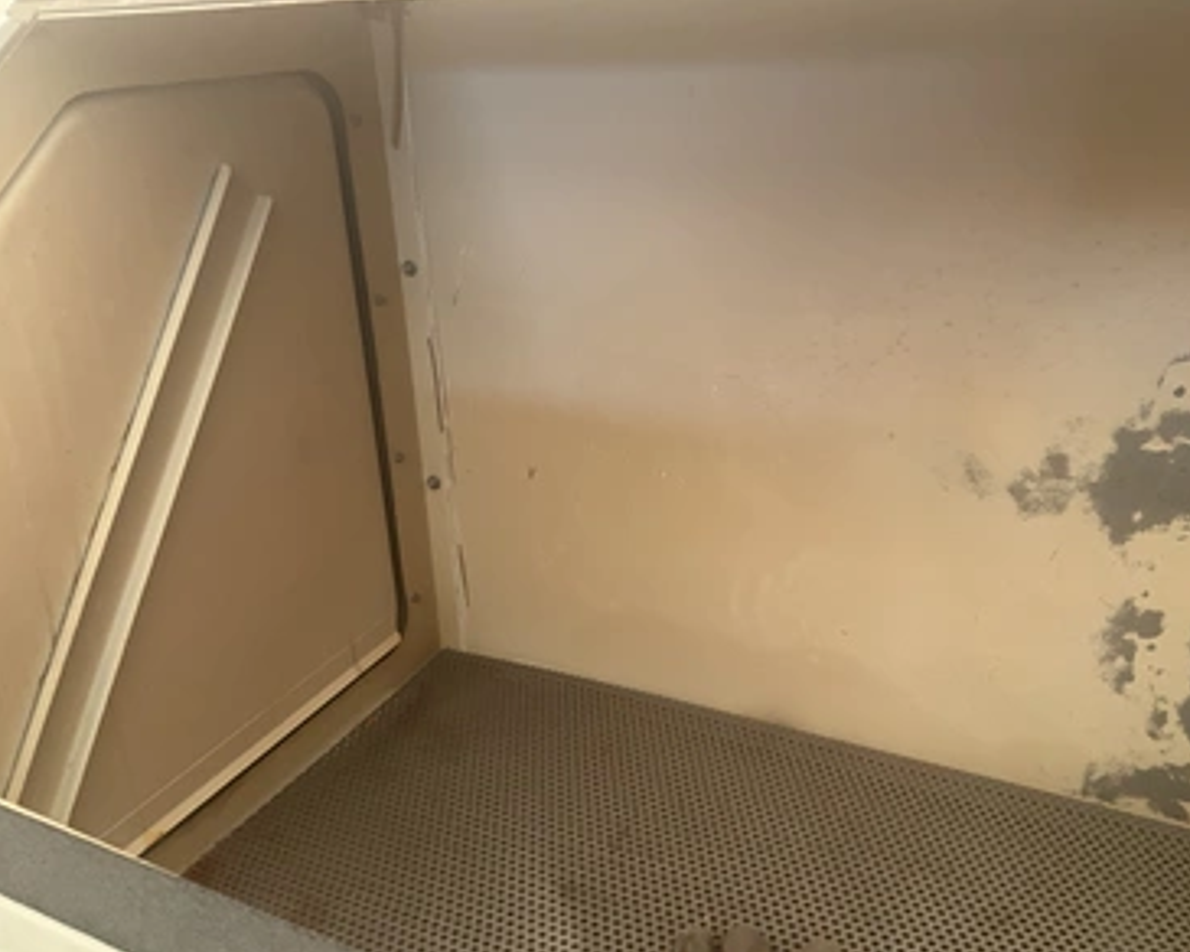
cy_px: 469
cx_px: 584
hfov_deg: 57.2
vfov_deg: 47.1
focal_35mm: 31
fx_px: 1092
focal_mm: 3
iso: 64
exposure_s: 1/100
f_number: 1.8
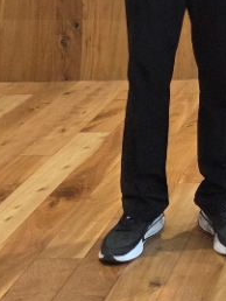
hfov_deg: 12.0
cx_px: 397
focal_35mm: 114
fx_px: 991
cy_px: -312
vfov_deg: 14.3
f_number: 1.8
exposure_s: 1/120
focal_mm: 5.4
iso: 320
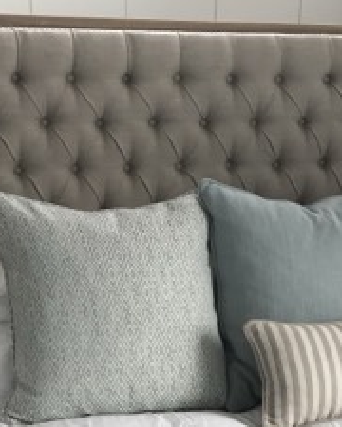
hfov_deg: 18.0
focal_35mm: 85
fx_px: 1075
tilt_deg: -16.0
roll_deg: -0.8
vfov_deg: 22.0
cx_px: 222
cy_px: 371
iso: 20
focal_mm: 3.99
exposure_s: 1/116
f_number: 1.8
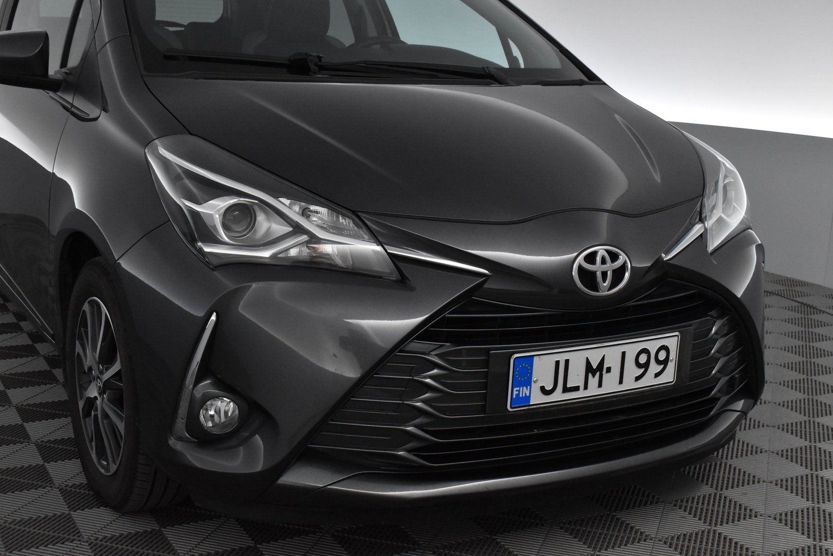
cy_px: 278
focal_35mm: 51
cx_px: 416
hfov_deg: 38.9
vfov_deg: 26.5
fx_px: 1180
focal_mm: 34
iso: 3200
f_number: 6.3
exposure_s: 1/160
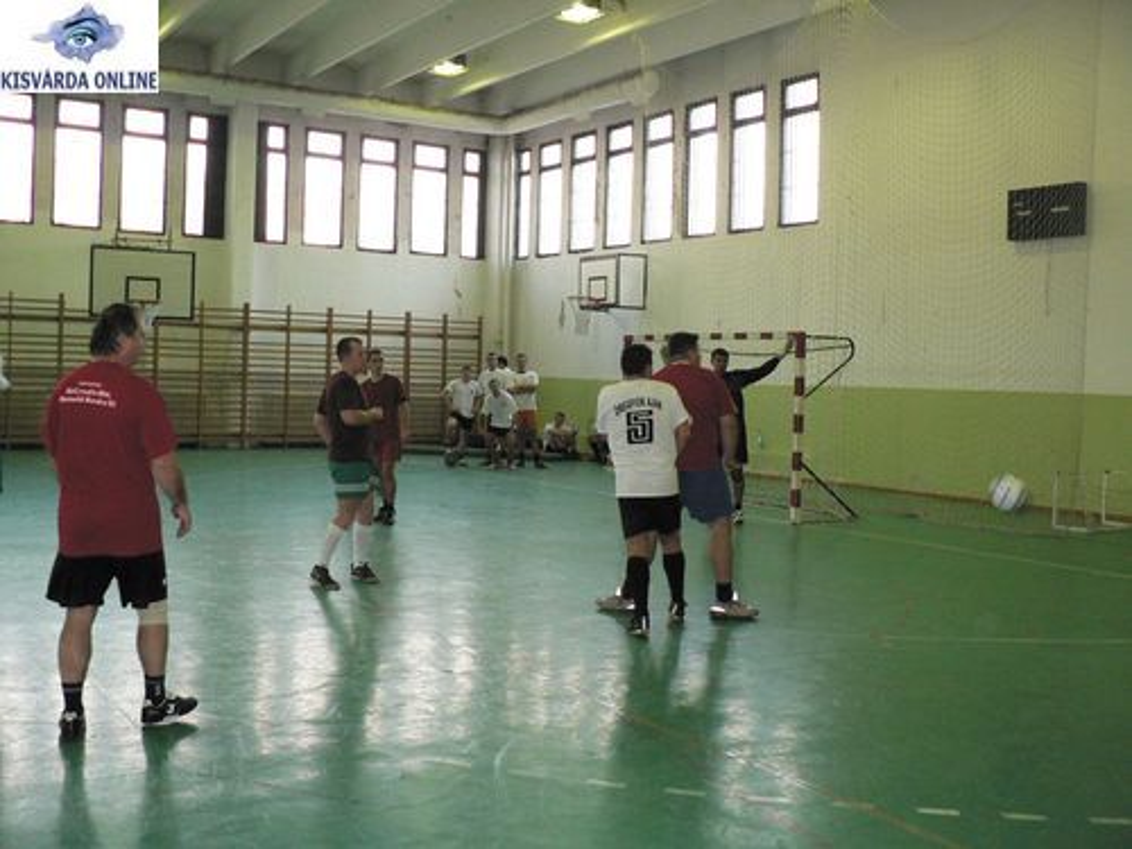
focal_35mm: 35
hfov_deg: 52.6
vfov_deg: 40.7
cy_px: 424
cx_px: 566
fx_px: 1145
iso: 400
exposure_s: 1/60
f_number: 2.8
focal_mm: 6
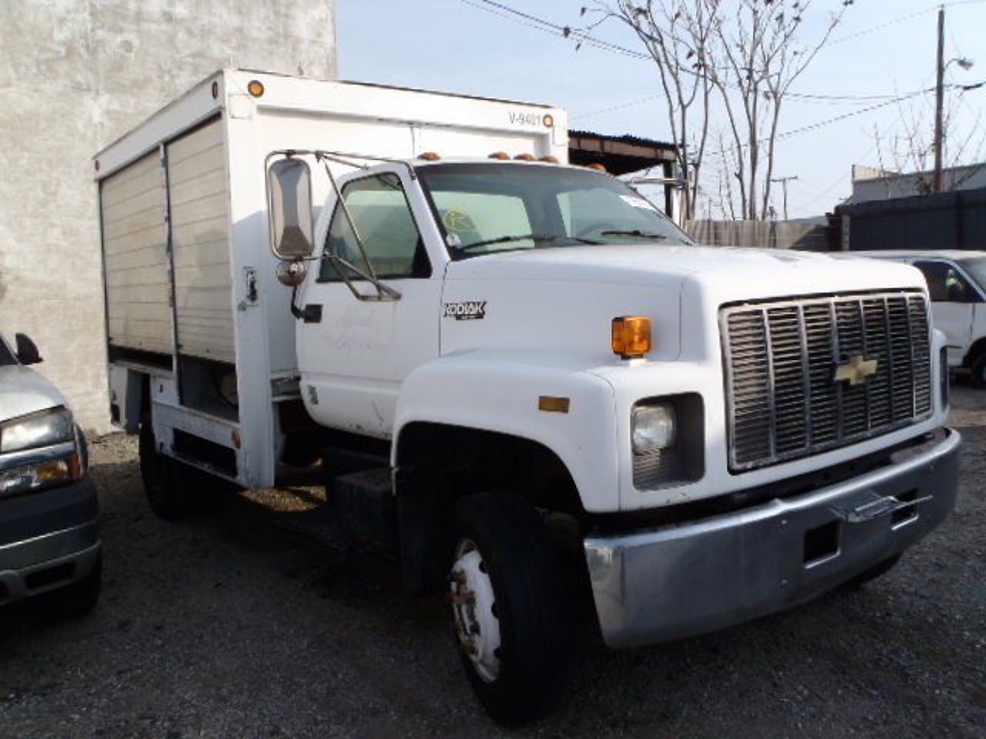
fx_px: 798
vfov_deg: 49.7
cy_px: 370
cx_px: 493
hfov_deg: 63.4
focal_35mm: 28
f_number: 4.5
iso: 80
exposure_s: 1/400
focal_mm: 5
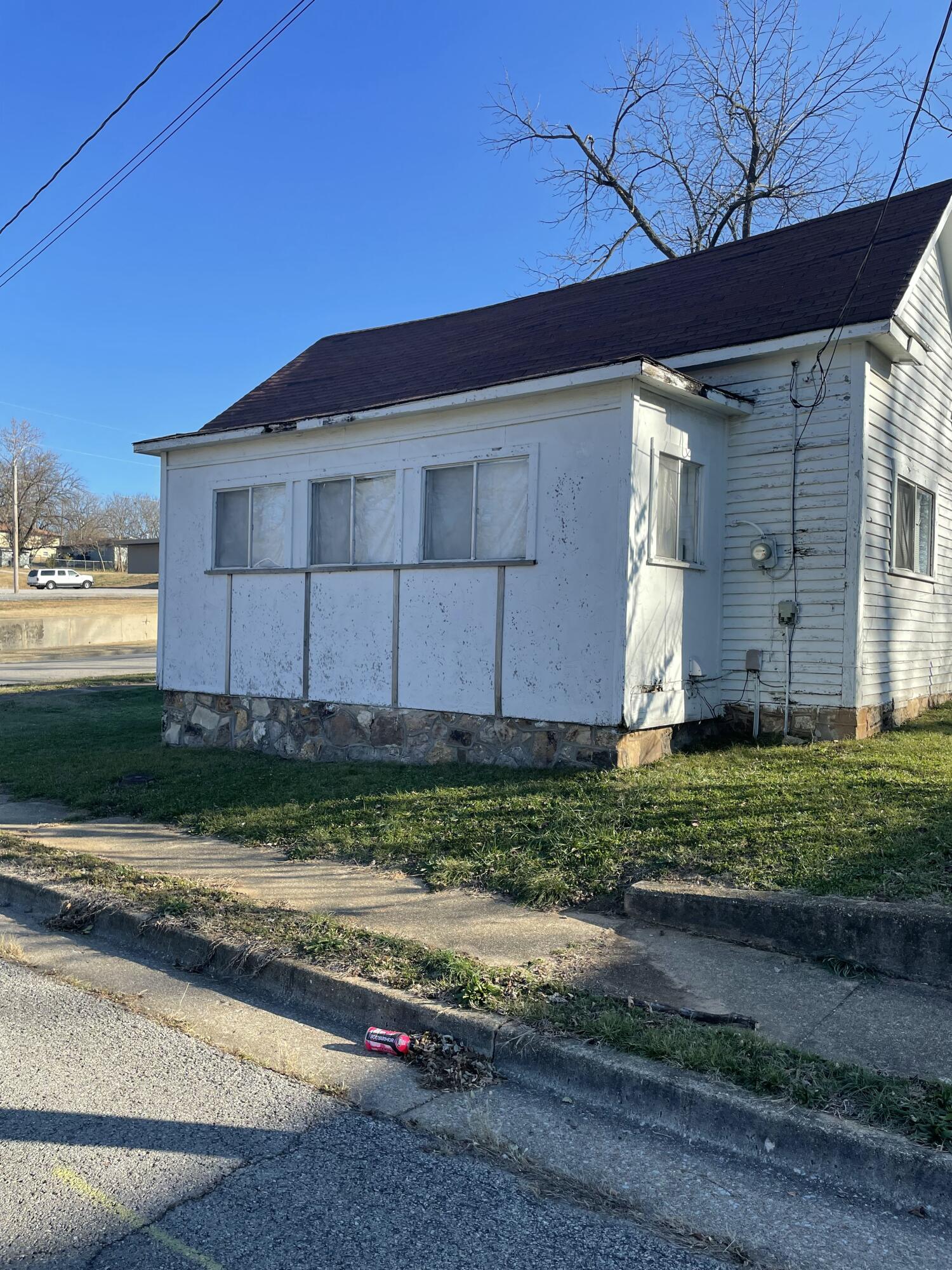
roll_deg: -1.7
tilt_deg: -1.3
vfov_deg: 67.3
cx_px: 476
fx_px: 953
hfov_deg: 53.1
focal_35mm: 26
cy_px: 635
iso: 32
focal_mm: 4.2
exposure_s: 1/1531
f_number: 1.6
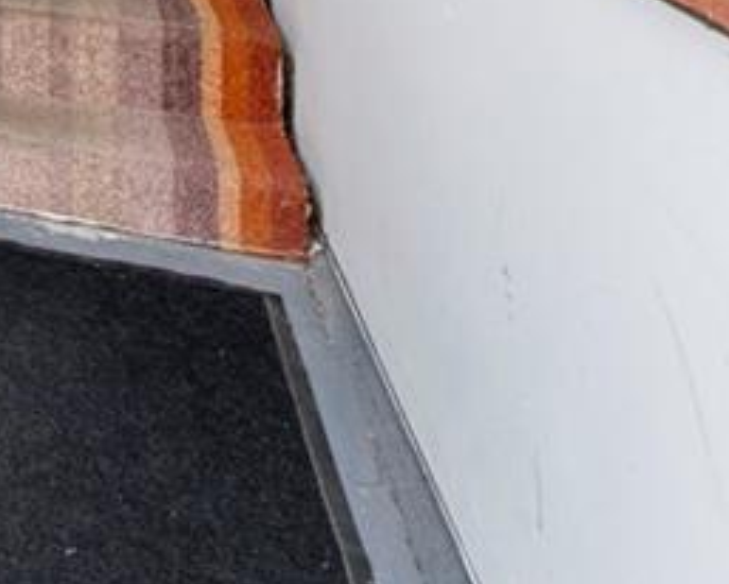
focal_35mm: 56
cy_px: -369
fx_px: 1209
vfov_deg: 21.3
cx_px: -627
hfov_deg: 20.9
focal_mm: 10
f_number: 8
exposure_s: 1/40
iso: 200
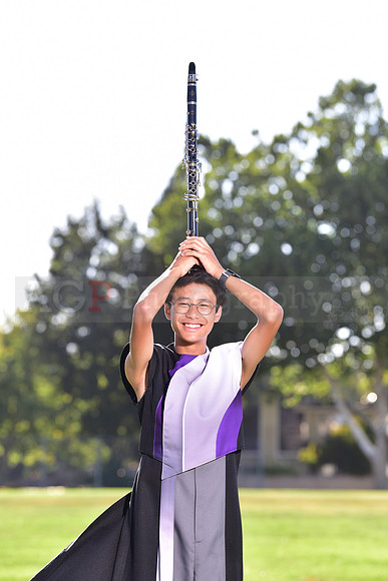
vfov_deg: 15.2
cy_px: 290
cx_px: 194
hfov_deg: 10.2
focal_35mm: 135
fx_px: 2181
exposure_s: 1/250
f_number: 4.5
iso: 100
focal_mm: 135
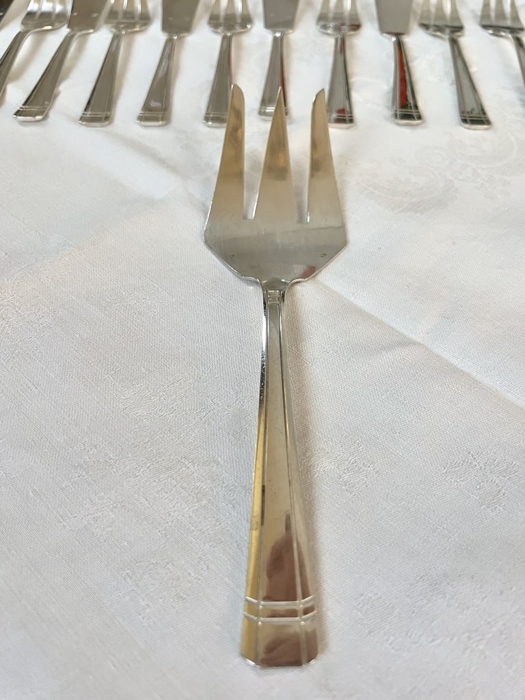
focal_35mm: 26
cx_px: 262
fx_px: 526
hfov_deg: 53.1
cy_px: 350
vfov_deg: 67.3
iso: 200
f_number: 1.5
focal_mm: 5.7
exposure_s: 1/50
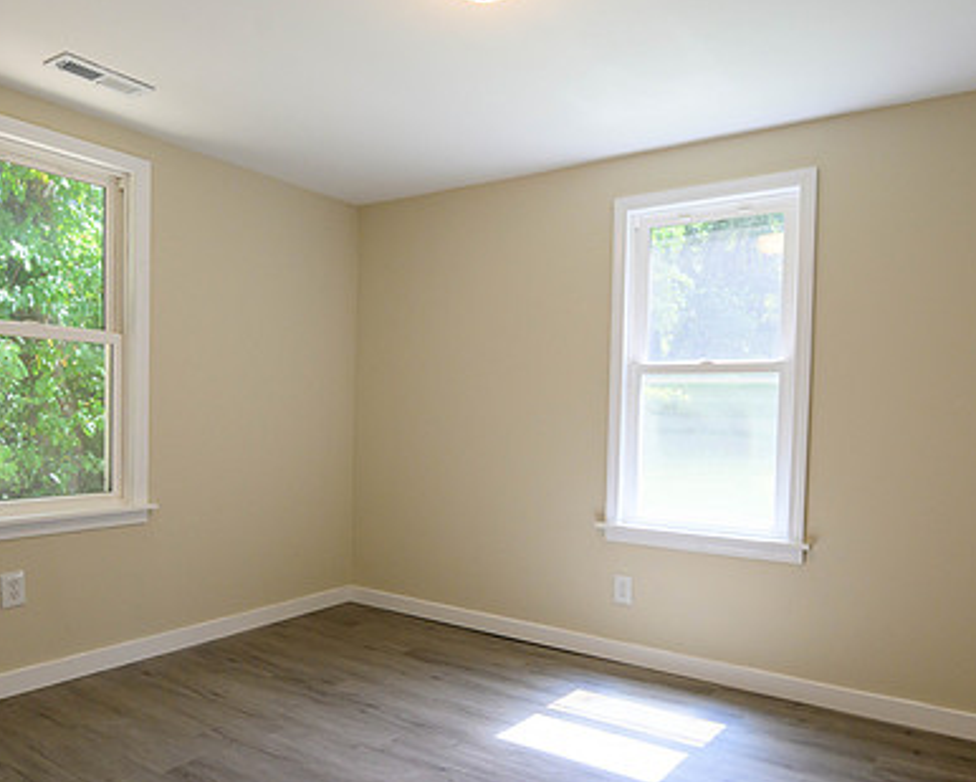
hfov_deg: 70.3
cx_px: 491
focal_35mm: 24
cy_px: 439
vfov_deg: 58.6
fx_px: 693
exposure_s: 1/250
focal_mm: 17
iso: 1000
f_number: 5
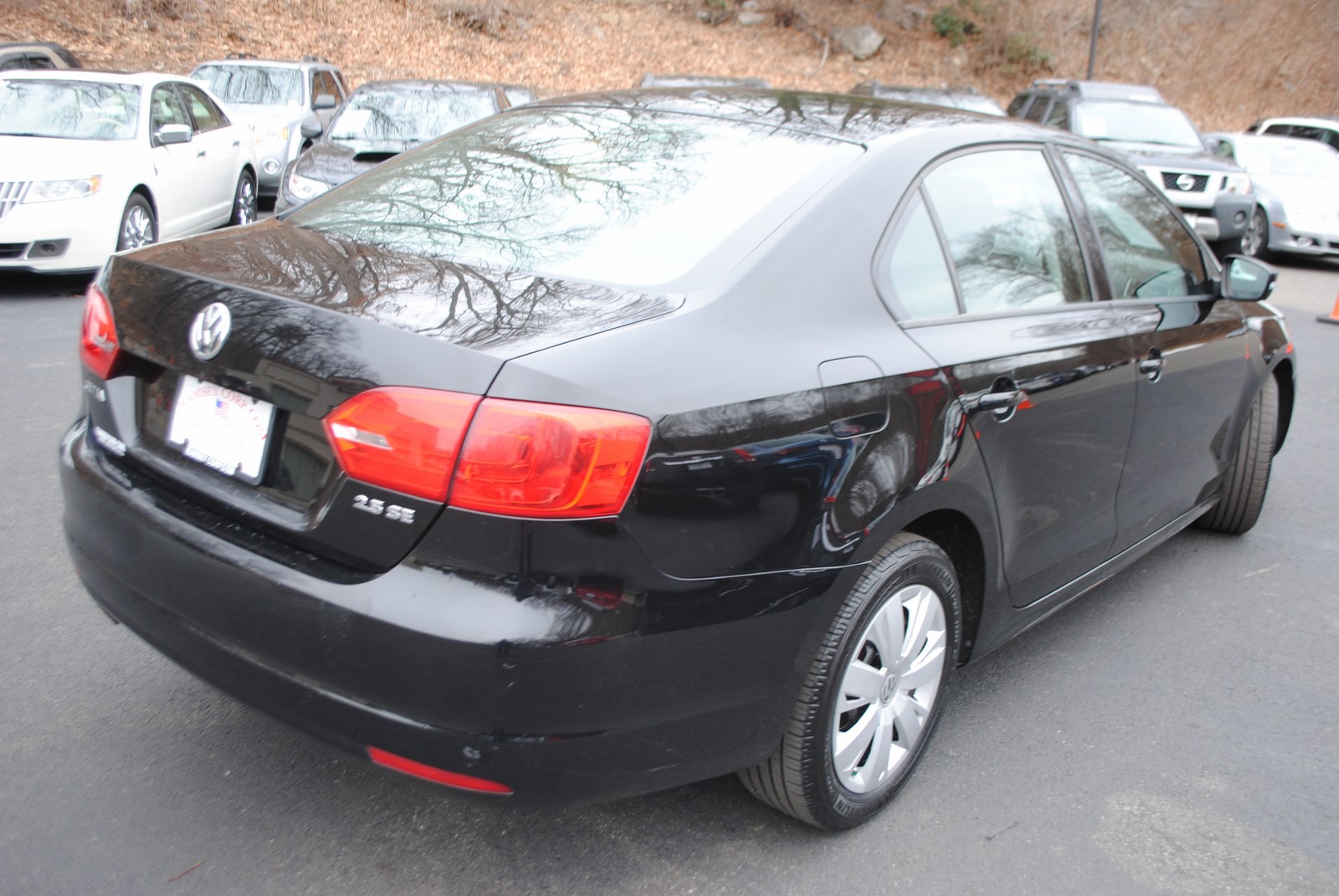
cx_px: 670
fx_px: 1229
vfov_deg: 40.1
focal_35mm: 33
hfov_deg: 57.2
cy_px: 448
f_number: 4
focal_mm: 22
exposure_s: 1/50
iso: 200
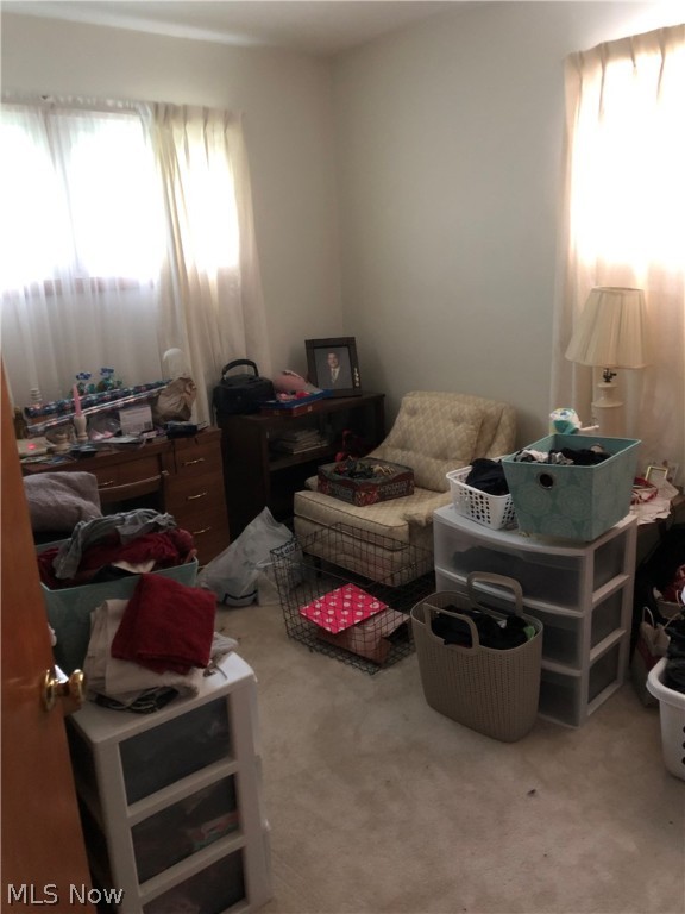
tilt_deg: -15.8
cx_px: 342
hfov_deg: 49.7
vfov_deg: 63.4
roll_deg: +3.8
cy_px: 457
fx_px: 739
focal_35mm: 28
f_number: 1.8
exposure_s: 1/4
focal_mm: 3.99
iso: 125
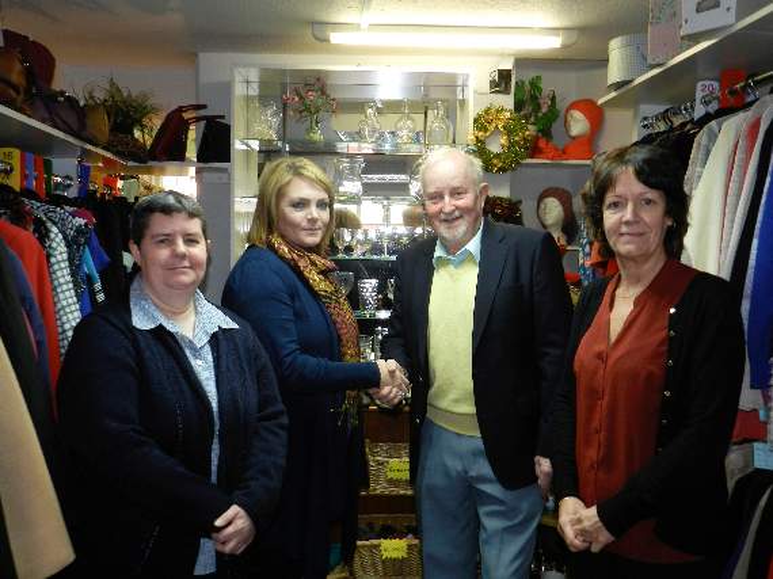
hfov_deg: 56.8
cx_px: 386
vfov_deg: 44.1
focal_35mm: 32
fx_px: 714
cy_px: 290
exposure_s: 1/30
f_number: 3.7
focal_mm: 5.6
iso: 200
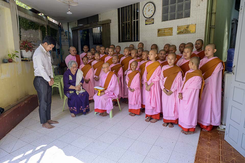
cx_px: 122
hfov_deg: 72.6
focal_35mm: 24
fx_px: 167
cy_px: 82
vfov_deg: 52.2
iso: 800
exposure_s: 1/320
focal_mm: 24.5
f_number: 6.3
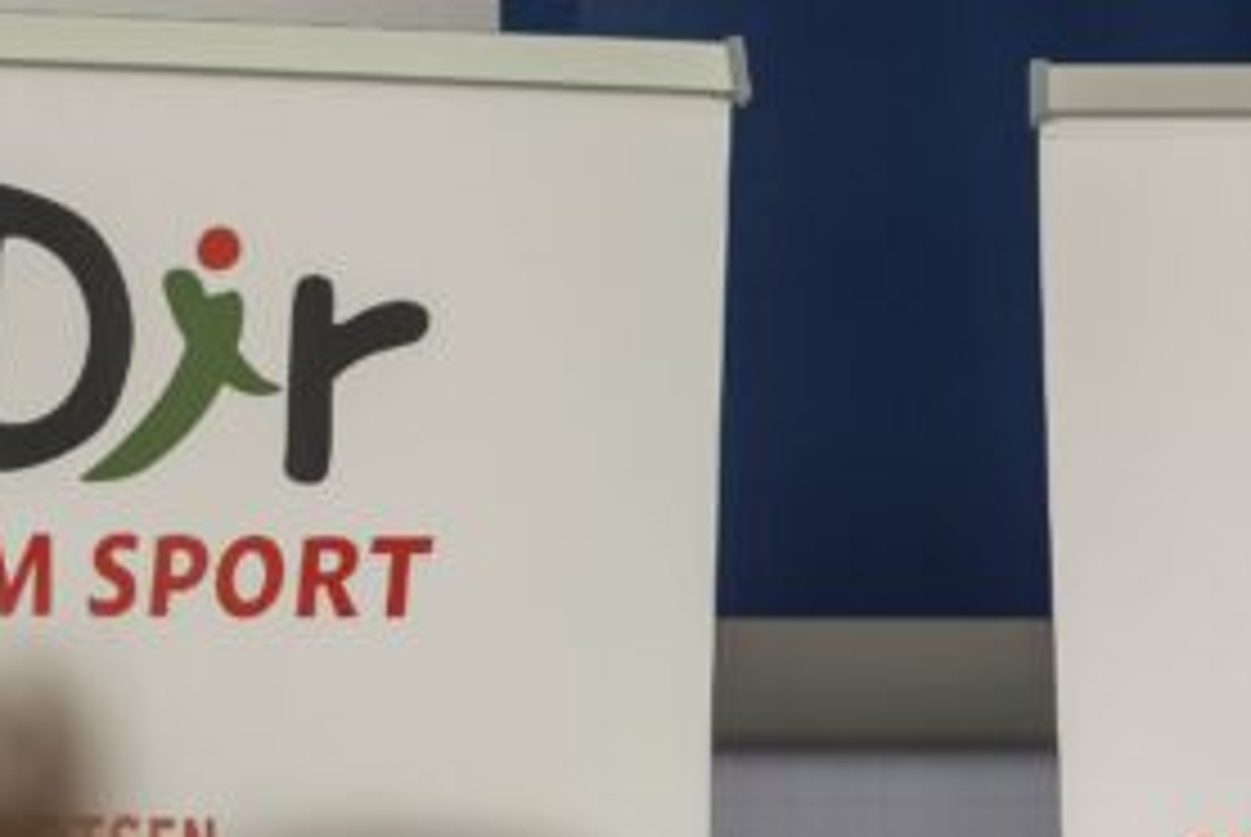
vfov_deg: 2.9
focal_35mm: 471
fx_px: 16384
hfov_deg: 4.3
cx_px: 1858
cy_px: 1321
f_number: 4
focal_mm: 128
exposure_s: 1/200
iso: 1250
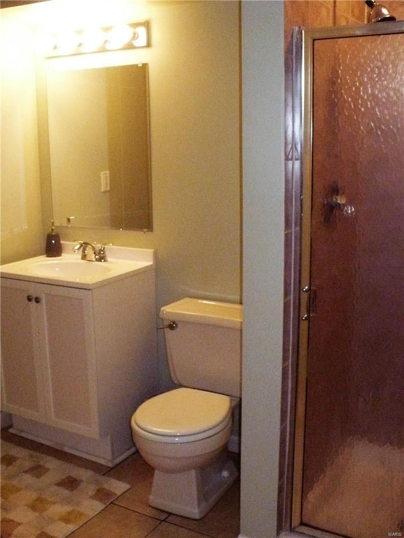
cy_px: 269
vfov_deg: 50.1
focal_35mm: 37
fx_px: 575
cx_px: 202
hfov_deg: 38.7
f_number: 2.8
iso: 800
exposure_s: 1/100
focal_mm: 6.1
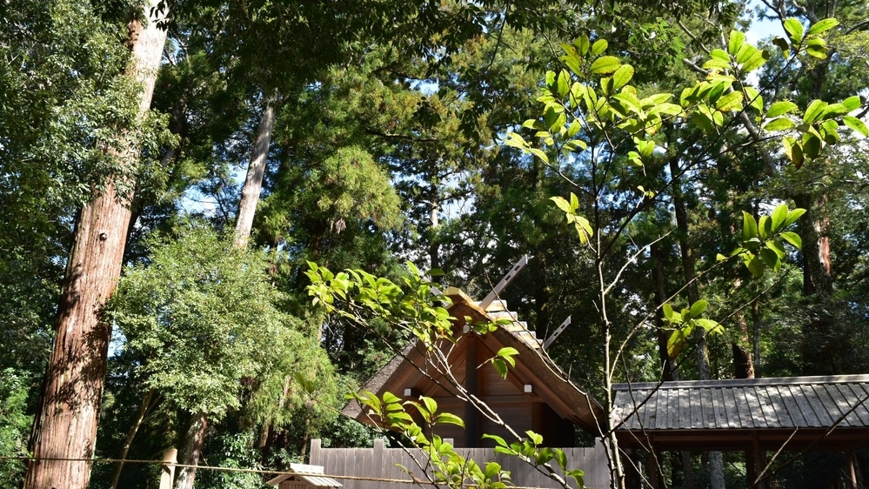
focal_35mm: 29
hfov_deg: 66.1
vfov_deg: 40.1
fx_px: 668
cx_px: 427
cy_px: 268
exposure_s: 1/200
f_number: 10
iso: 400
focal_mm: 18
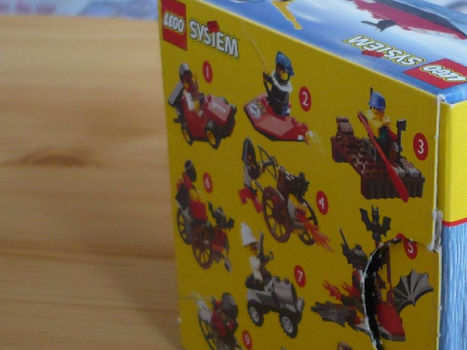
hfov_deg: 21.7
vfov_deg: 16.6
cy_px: 159
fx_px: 1201
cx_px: 390
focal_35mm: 89
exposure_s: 1/30
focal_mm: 5.8
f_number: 2.8
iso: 125
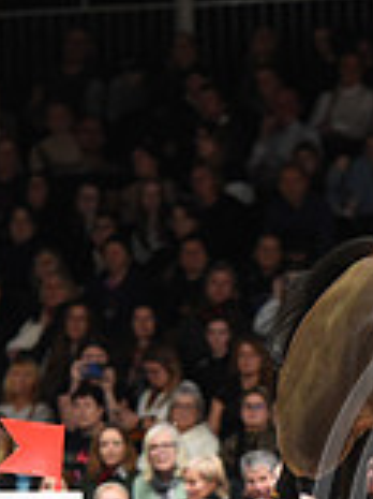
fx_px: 7755
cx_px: 605
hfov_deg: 2.7
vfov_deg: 3.7
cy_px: 515
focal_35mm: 539
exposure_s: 1/800
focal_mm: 150
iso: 5000
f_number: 3.5
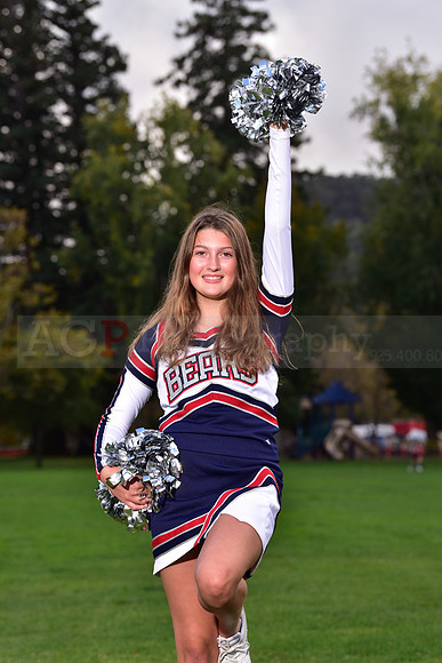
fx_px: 2024
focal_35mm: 110
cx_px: 221
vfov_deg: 18.6
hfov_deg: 12.5
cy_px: 332
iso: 200
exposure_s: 1/250
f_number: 5.6
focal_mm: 110
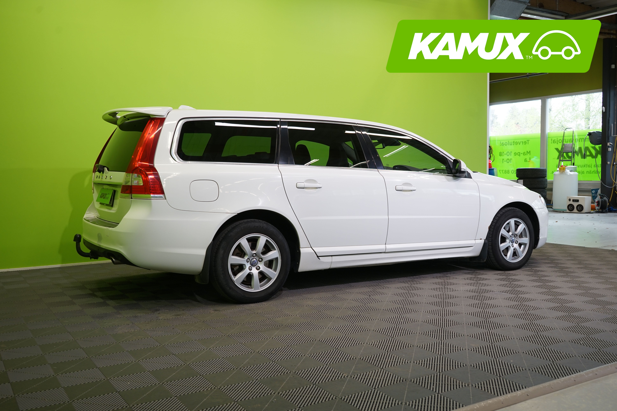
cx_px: 308
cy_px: 206
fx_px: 583
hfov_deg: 55.8
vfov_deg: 38.9
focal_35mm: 34
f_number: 6.3
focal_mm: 34
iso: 400
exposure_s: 1/40
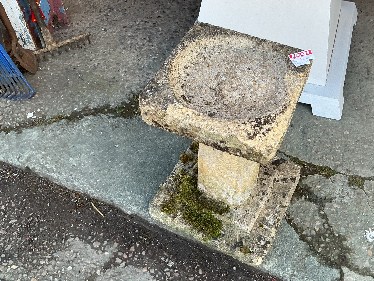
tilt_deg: -53.4
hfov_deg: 51.0
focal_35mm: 36
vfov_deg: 39.5
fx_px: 389
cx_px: 224
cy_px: 166
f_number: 1.8
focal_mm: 3
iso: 16
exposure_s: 1/121
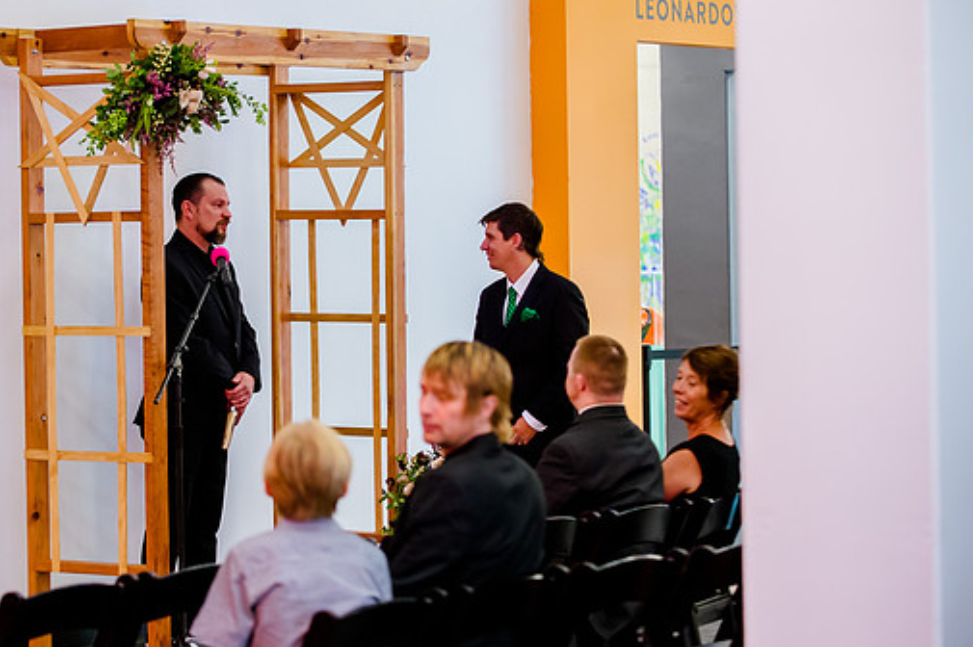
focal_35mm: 130
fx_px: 3511
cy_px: 290
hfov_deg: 15.7
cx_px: 315
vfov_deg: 10.5
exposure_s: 1/125
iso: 2500
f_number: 2.8
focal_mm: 95
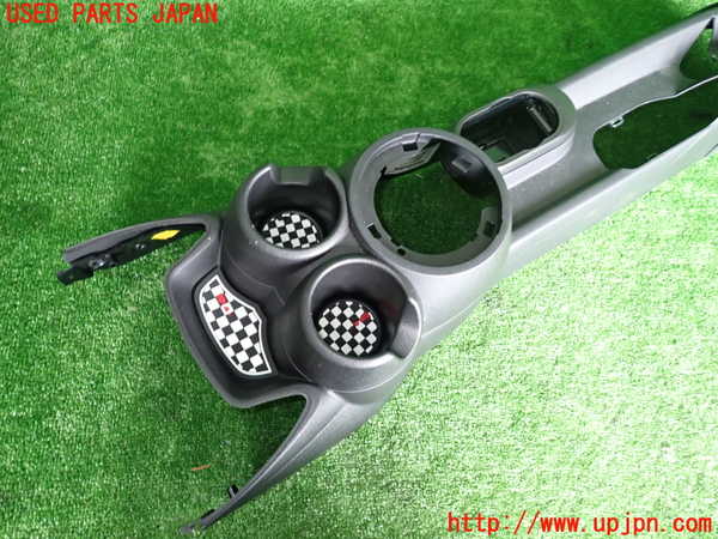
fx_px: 519
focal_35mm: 25
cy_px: 270
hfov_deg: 69.4
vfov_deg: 54.9
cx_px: 359
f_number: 2
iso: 320
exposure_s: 1/30
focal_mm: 4.5
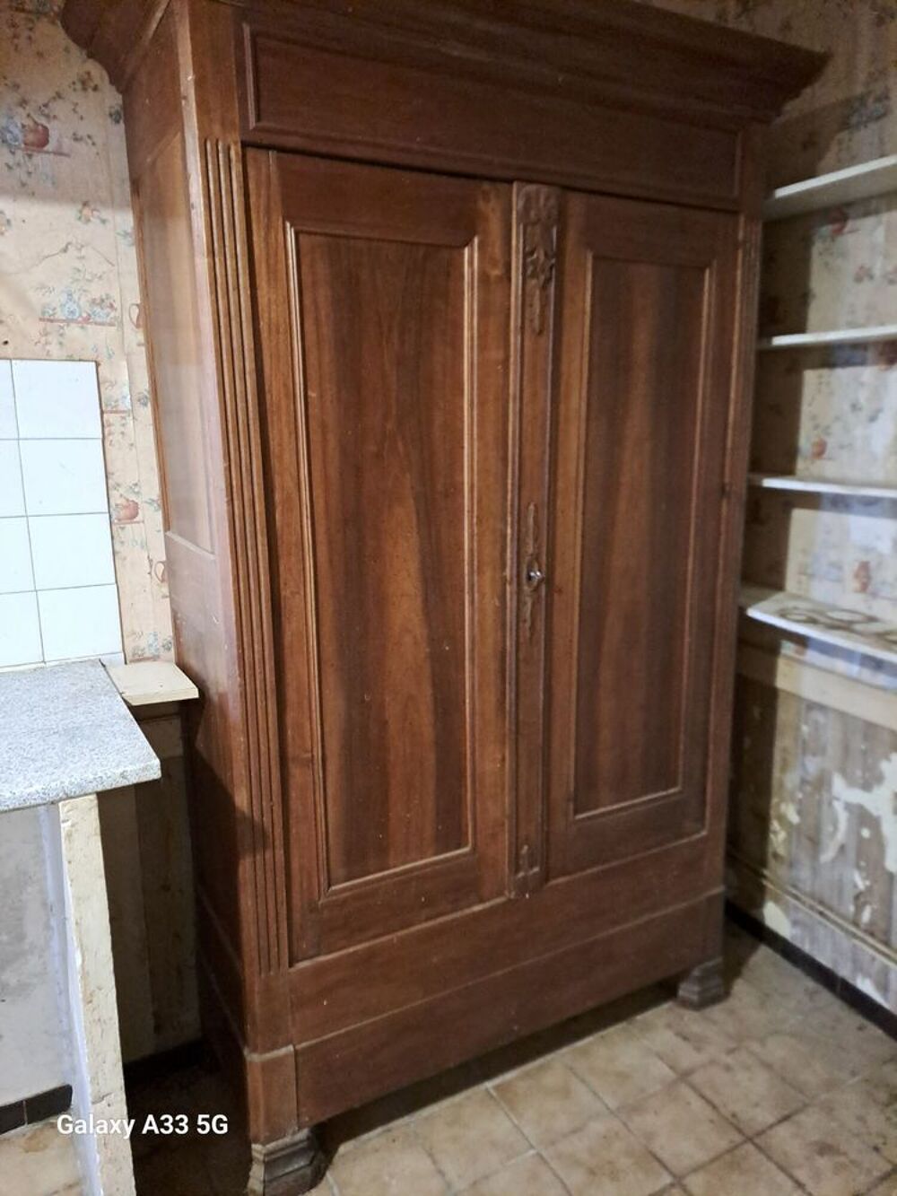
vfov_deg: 69.4
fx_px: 864
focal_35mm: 25
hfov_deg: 54.9
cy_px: 598
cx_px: 448
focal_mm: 4.65
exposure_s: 1/20
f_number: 1.8
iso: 1000
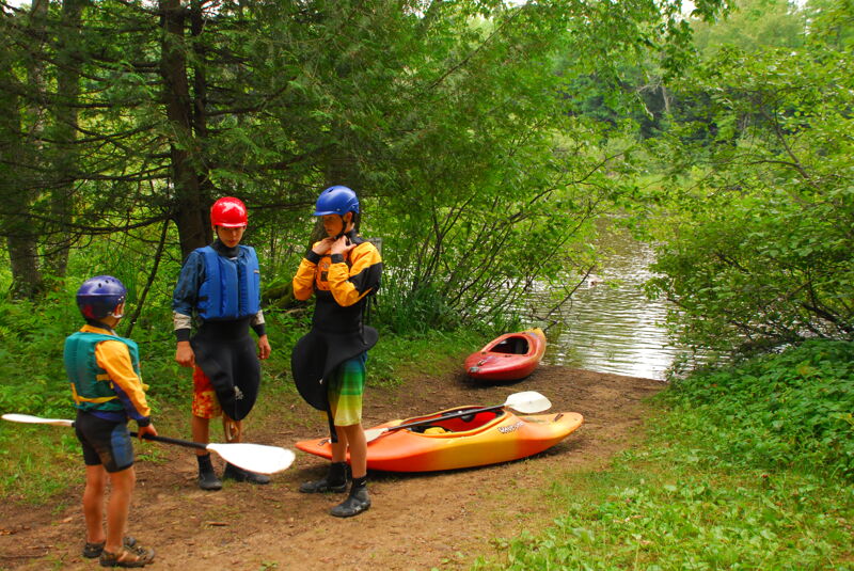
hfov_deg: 49.5
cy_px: 286
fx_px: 926
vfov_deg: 34.3
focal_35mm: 39
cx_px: 427
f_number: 4
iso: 250
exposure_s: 1/80
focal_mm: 26
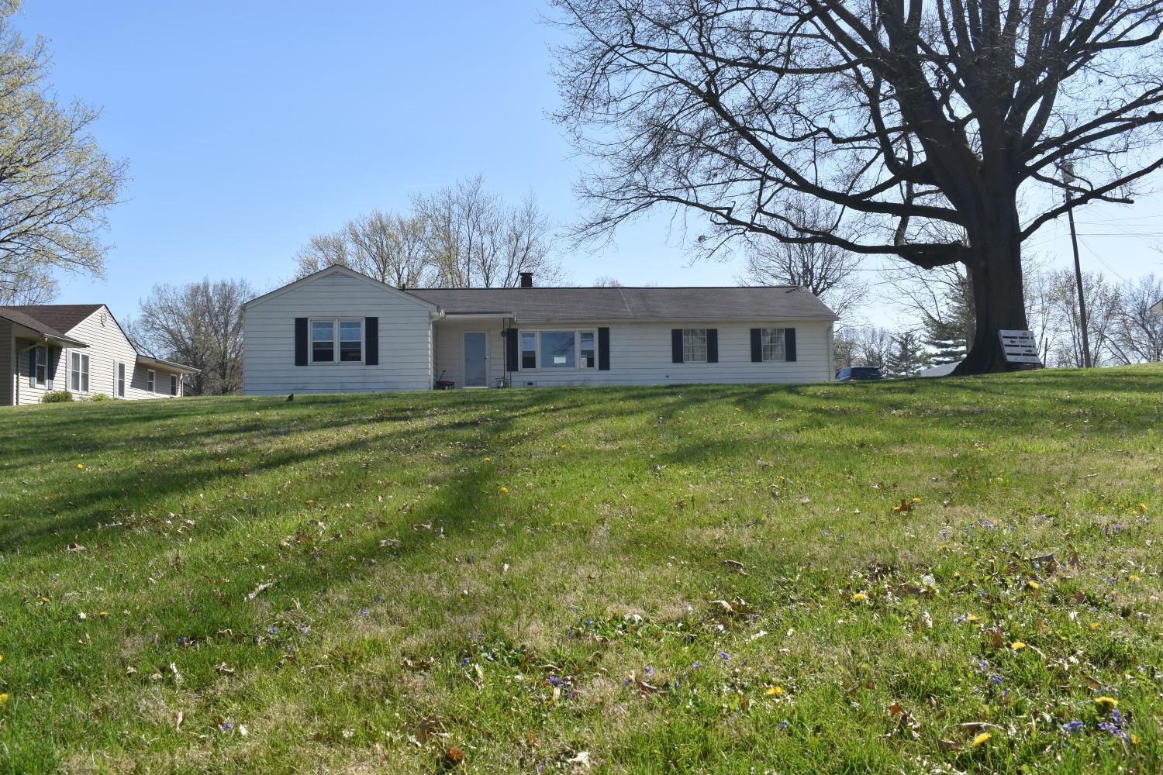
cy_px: 388
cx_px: 582
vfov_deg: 41.7
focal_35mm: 32
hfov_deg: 59.5
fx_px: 1018
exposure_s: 1/320
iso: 200
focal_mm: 21
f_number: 9
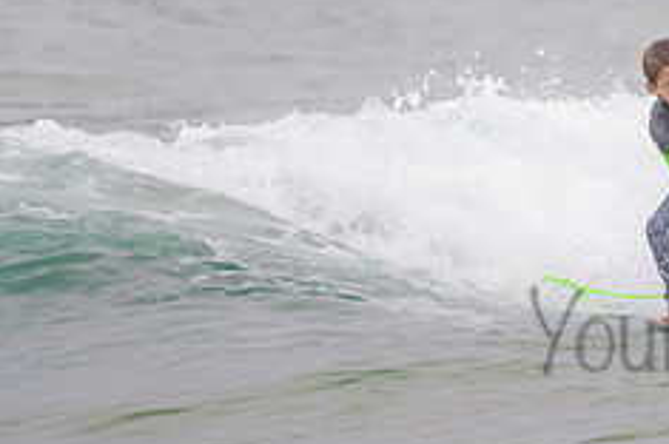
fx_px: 28133
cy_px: 189
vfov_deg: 0.9
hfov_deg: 1.4
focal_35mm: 1516
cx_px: 719
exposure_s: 1/800
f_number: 5.6
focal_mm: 500
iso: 320
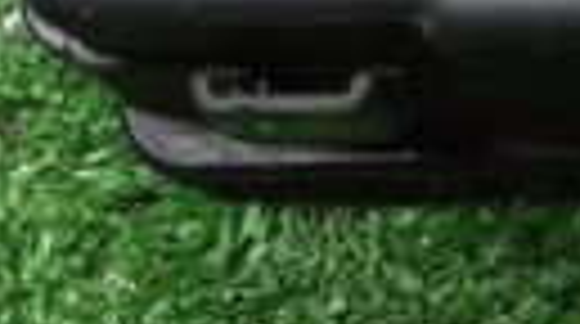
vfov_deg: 7.4
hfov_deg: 14.0
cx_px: 818
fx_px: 2241
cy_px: -623
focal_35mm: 146
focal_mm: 3.79
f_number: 2.2
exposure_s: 1/25
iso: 593
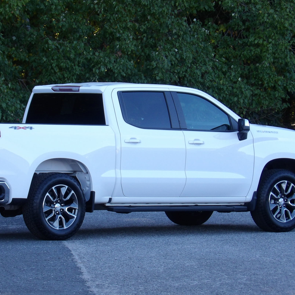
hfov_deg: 7.2
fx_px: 2333
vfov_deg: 7.2
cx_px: 105
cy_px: 150
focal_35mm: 242
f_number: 4.4
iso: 133
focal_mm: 30.2
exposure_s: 1/100
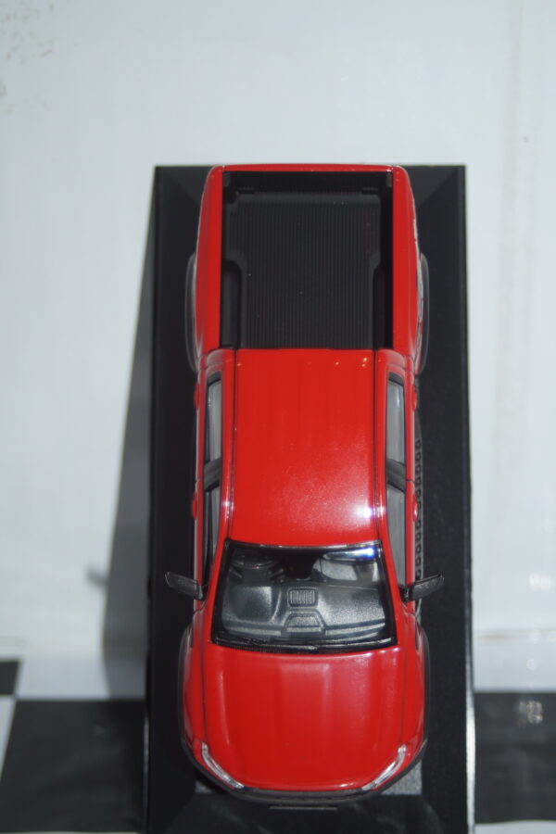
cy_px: 417
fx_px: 1911
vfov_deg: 24.6
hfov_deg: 16.6
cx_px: 278
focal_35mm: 82
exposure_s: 1/80
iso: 160
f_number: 5
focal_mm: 55
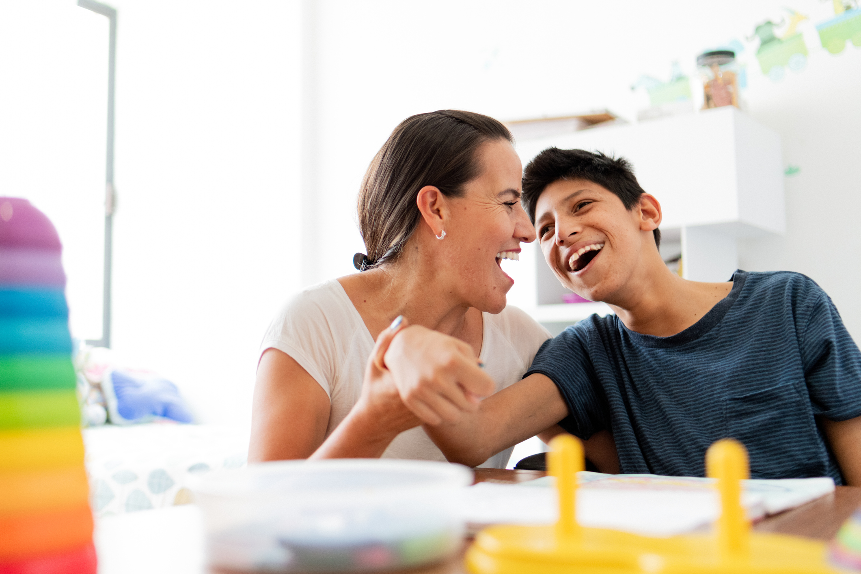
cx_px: 430
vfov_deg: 37.9
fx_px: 837
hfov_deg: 54.4
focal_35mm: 35
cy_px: 287
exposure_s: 1/400
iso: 1000
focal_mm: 35
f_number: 1.8
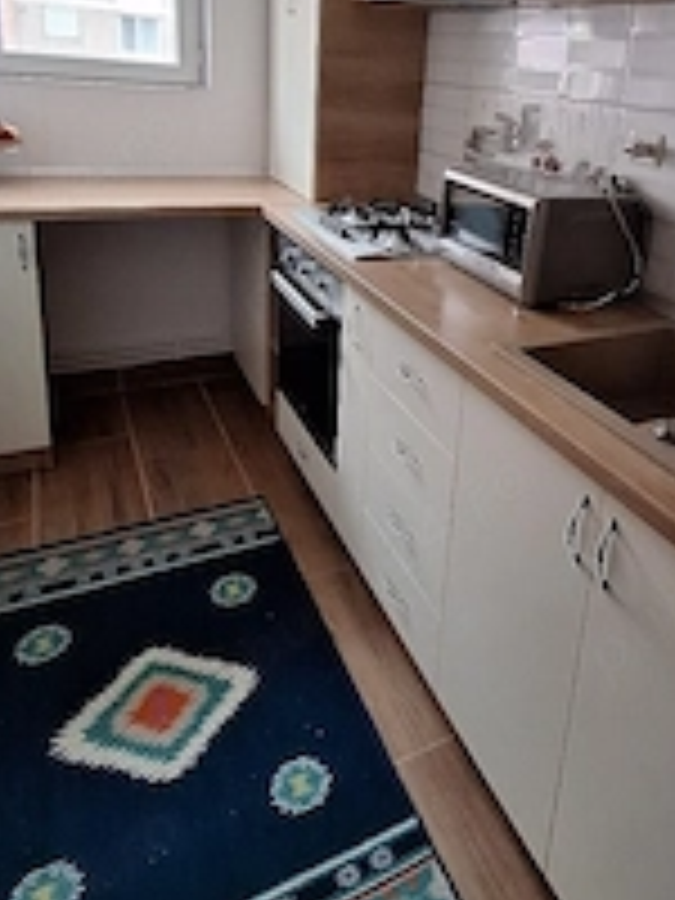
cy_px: 270
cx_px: 472
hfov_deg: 51.6
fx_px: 676
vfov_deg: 64.8
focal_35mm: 26
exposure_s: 1/50
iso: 200
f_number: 2.2
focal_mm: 1.74
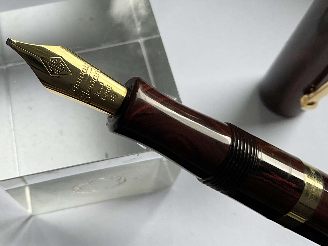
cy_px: 81
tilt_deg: -64.5
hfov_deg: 41.9
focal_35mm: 44
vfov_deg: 32.6
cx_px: 90
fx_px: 417
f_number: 1.8
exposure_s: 1/122
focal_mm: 3
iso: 64
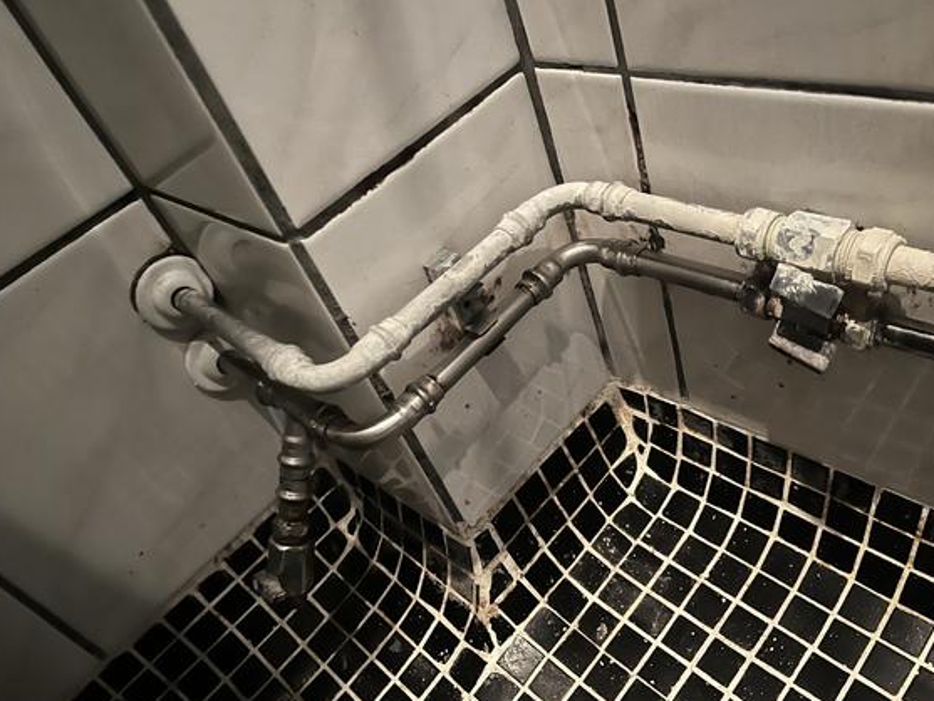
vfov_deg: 49.8
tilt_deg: -41.6
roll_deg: +22.9
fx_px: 756
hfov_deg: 63.4
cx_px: 483
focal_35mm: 28
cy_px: 349
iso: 640
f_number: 1.6
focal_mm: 5.1
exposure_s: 1/13
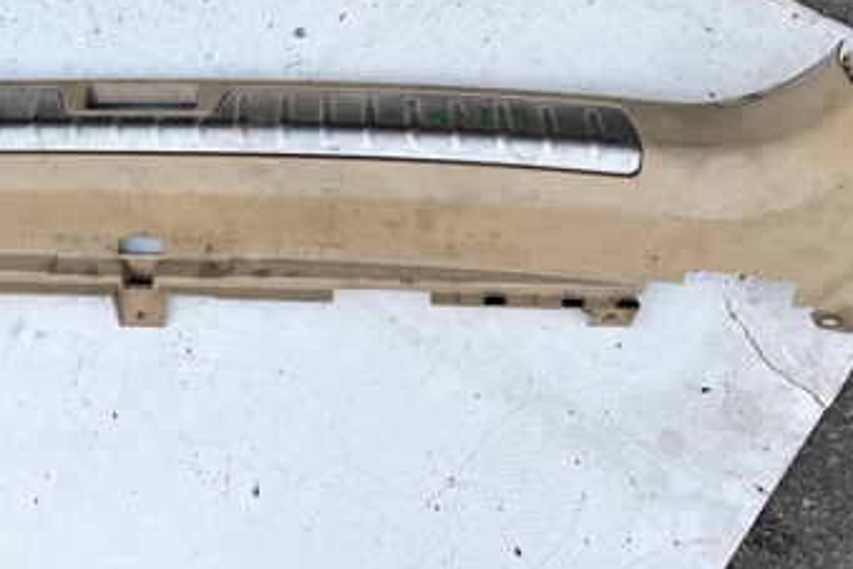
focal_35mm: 51
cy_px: 248
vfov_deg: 26.5
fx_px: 1208
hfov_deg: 37.1
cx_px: 138
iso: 50
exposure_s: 1/965
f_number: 1.5
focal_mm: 5.7
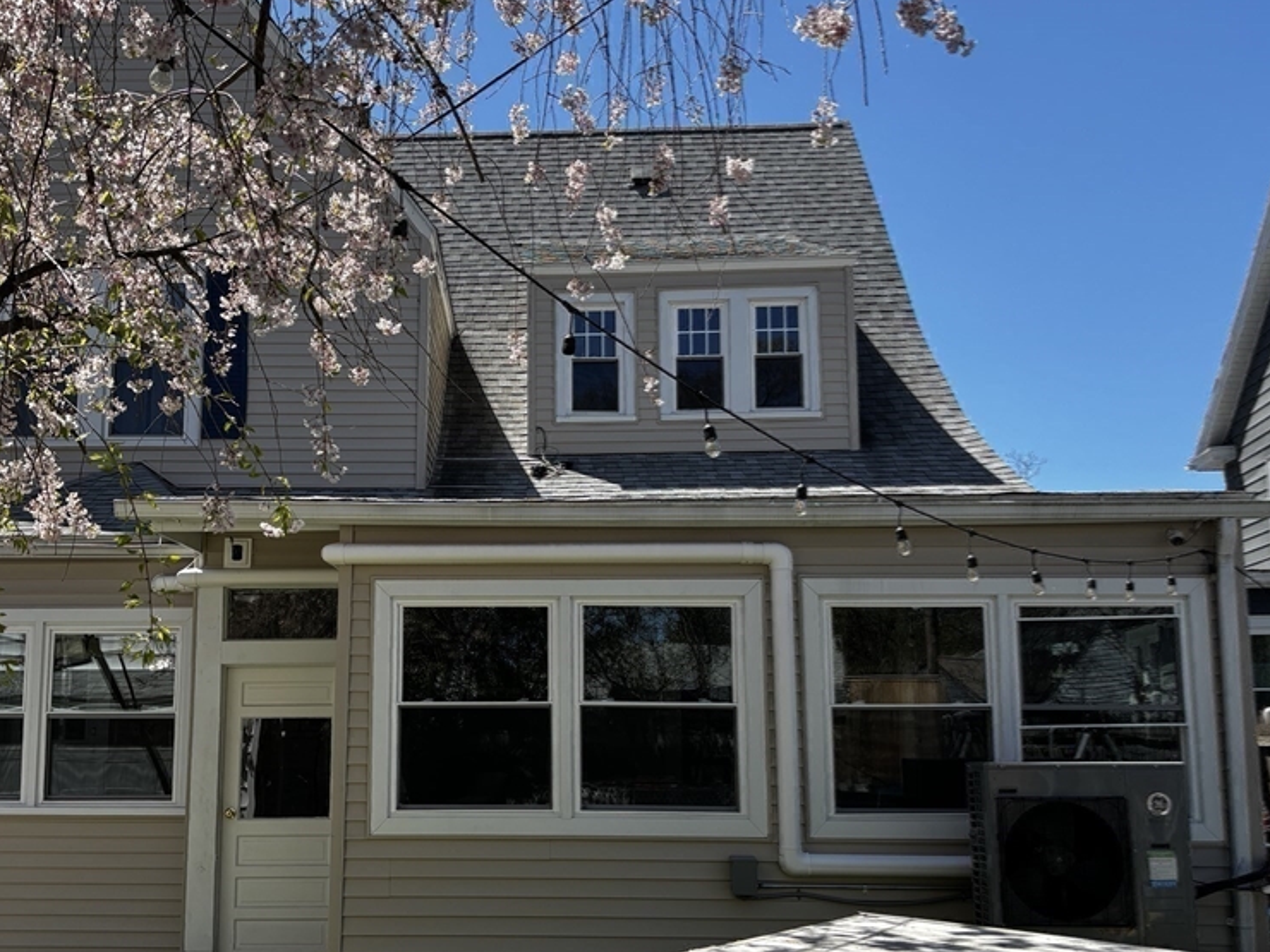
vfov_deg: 39.5
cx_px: 505
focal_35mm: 36
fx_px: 1321
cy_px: 552
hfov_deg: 51.0
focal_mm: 5.96
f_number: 1.6
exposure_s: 1/1667
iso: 50
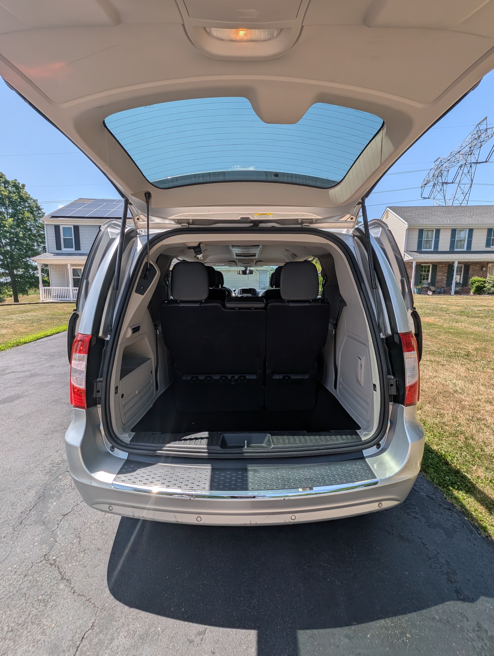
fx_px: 247
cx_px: 247
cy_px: 328
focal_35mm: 13
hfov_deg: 90.1
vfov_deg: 106.1
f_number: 2.2
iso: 43
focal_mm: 1.95
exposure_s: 1/1319
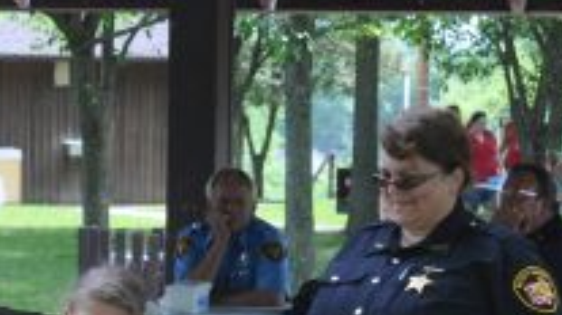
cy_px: 553
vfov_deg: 6.1
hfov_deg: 11.0
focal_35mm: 194
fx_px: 2888
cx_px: 57
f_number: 5.6
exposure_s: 1/125
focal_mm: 40
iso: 220
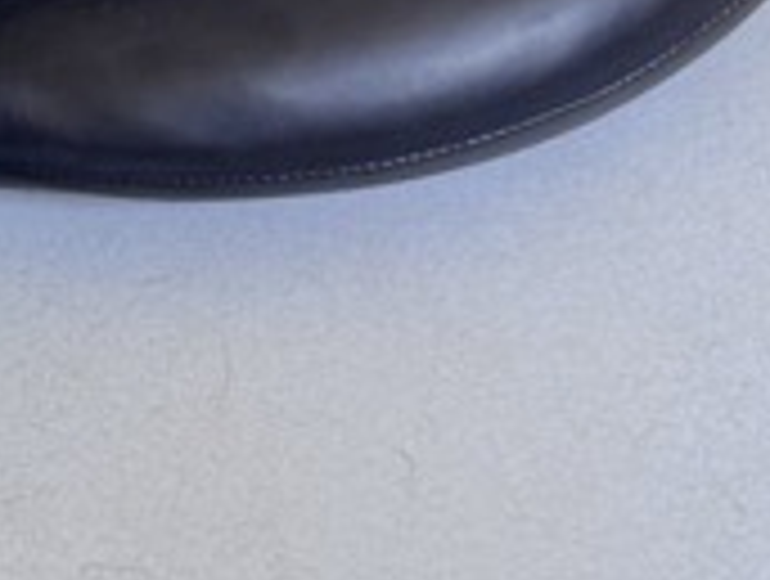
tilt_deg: -19.3
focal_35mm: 126
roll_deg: +0.6
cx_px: -644
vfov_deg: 11.8
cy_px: 452
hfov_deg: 13.8
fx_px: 2809
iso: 125
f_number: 1.78
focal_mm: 6.76
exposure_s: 1/121
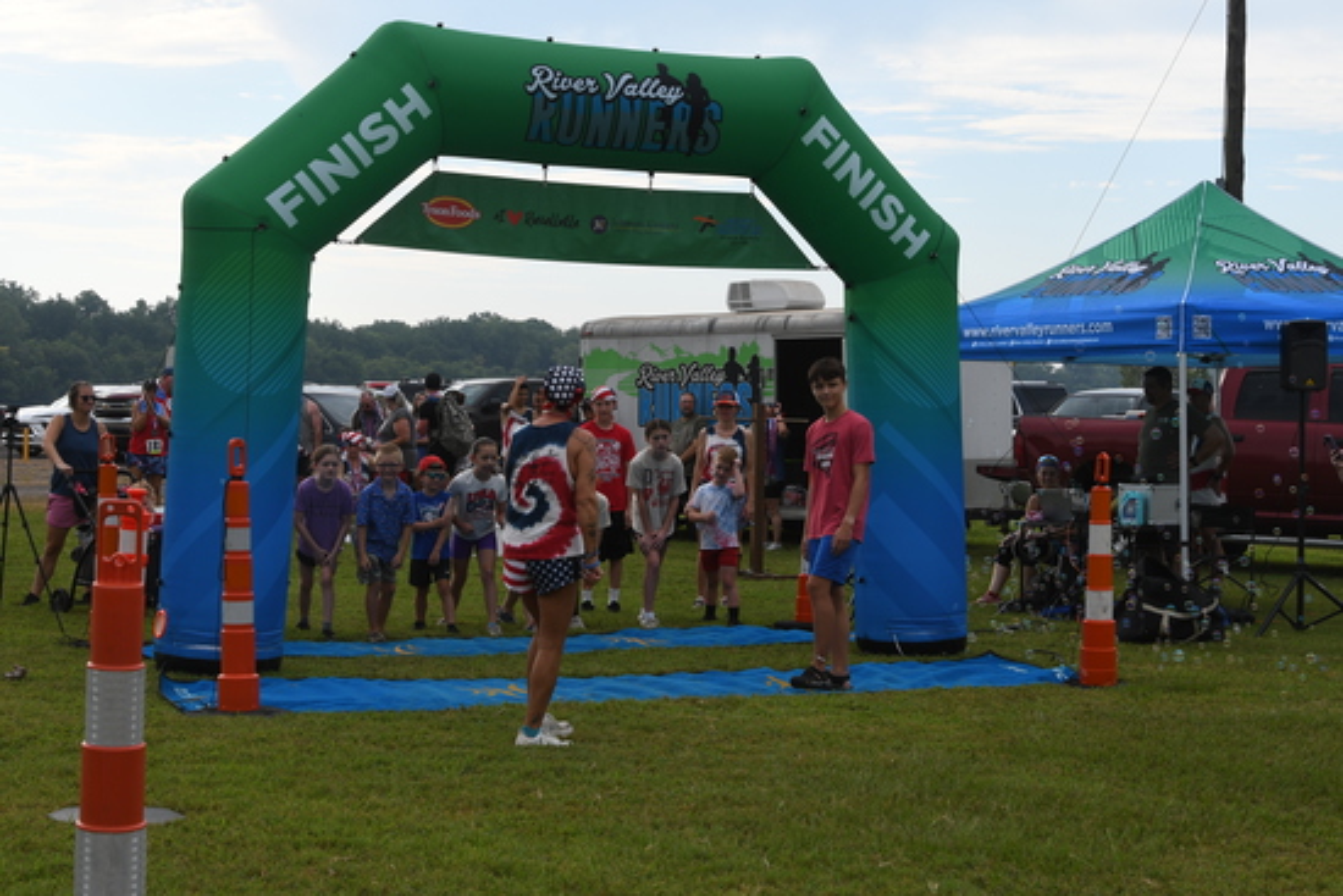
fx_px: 2537
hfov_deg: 29.6
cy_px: 448
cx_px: 672
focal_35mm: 68
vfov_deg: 20.0
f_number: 11
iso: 100
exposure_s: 1/100
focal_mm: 34
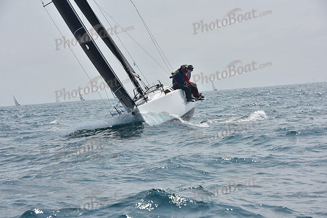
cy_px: 109
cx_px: 164
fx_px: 1363
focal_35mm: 150
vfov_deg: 9.2
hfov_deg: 13.7
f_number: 13
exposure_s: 1/800
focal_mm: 150
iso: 250
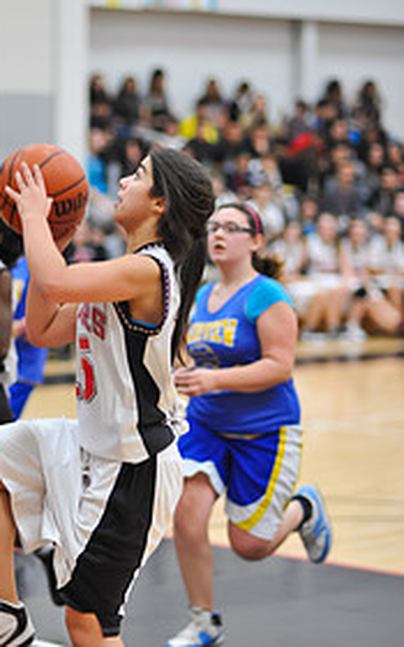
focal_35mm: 139
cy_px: 365
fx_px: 2449
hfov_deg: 9.4
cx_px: 75
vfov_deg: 15.0
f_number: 2
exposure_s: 1/500
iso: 1600
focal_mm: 85
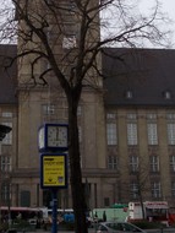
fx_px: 484
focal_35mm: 72
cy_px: 43
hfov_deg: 20.4
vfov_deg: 26.4
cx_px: 58
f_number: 4.8
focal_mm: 8
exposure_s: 1/350
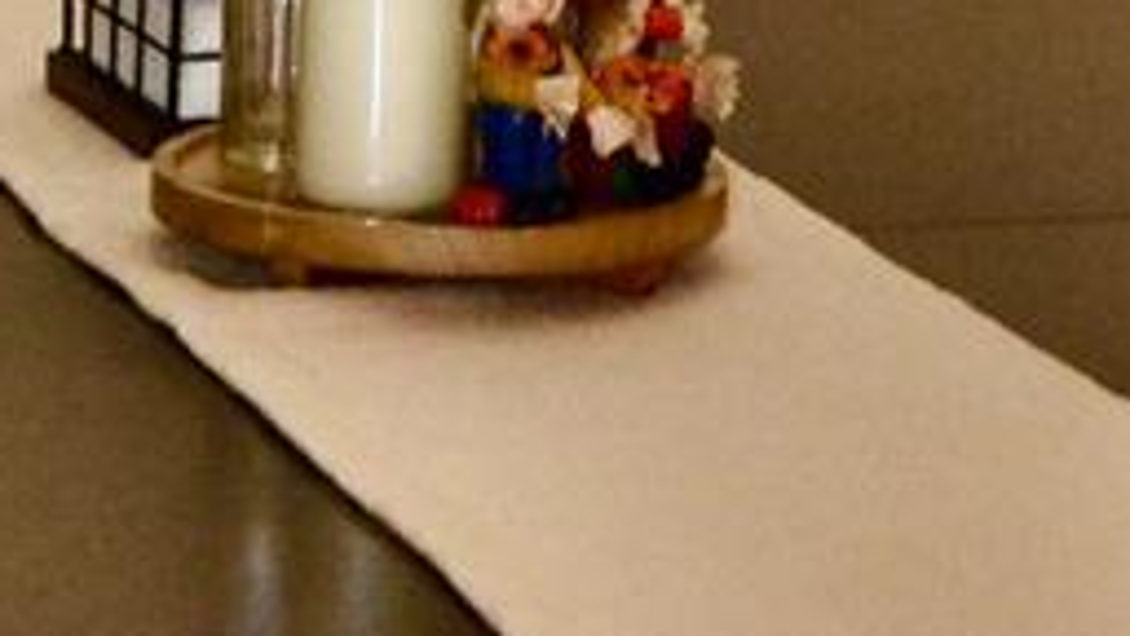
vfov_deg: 4.9
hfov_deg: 9.7
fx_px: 6622
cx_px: 702
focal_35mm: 221
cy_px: -1957
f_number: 4
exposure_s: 1/60
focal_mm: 24
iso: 800
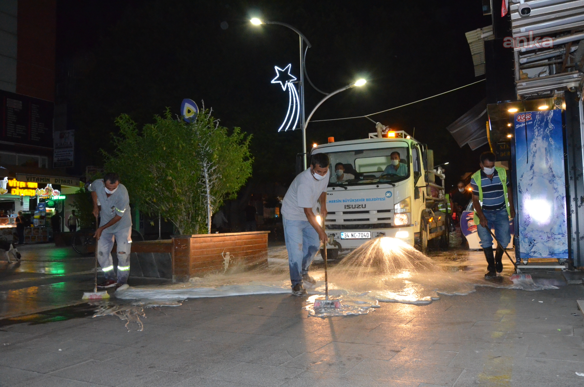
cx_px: 292
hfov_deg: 59.6
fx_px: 510
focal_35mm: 32
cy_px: 194
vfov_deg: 41.5
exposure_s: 1/60
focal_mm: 21
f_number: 7.1
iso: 4000
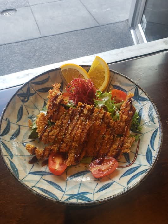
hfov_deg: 51.4
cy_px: 113
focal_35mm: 27
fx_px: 175
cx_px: 87
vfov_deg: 65.3
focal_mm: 4.3
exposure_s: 1/60
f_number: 2.4
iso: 64
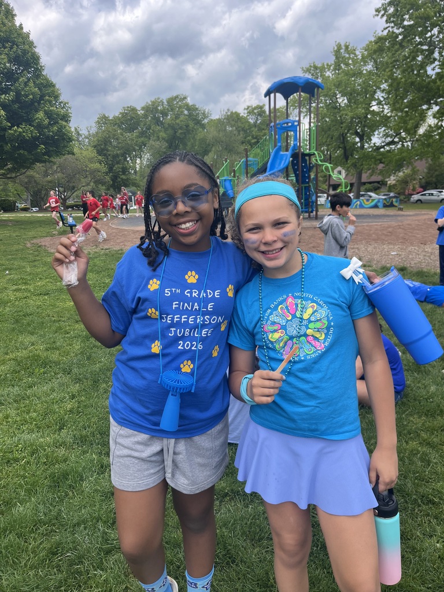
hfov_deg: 53.1
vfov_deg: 67.3
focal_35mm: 26
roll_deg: +1.9
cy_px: 296
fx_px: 445
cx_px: 222
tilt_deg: -11.7
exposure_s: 1/1186
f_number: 1.6
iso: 50
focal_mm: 5.1
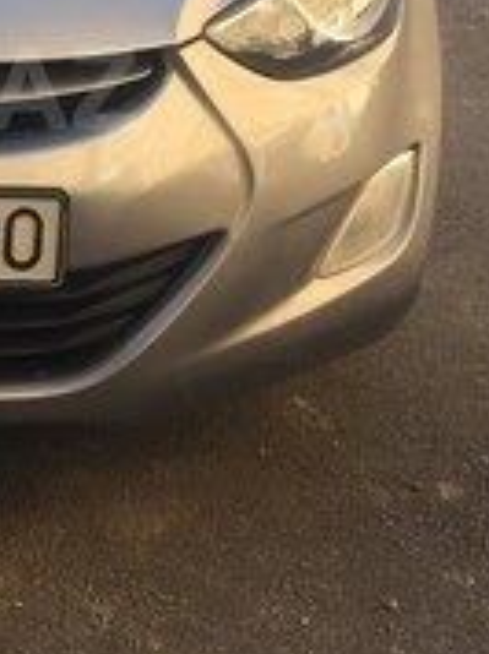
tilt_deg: -18.0
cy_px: 88
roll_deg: -3.6
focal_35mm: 81
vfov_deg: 23.6
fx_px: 1529
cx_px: -147
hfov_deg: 17.1
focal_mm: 4.15
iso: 32
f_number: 2.2
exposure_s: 1/356
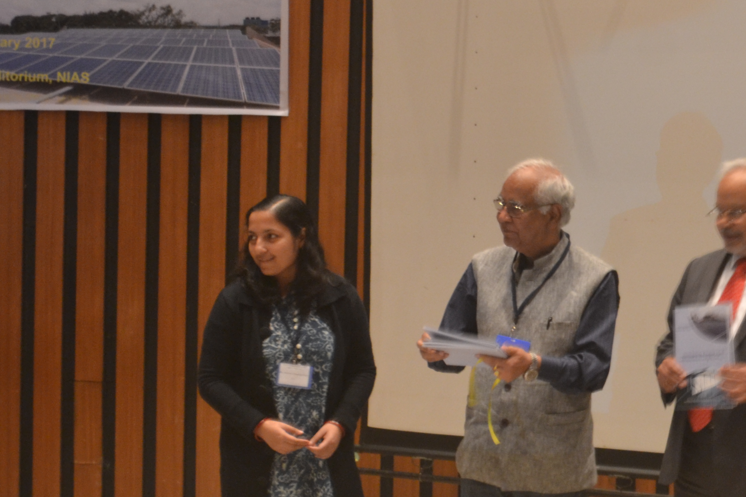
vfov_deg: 14.2
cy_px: 278
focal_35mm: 96
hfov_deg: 20.6
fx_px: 1989
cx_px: 747
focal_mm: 30
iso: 800
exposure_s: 1/5
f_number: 4.5
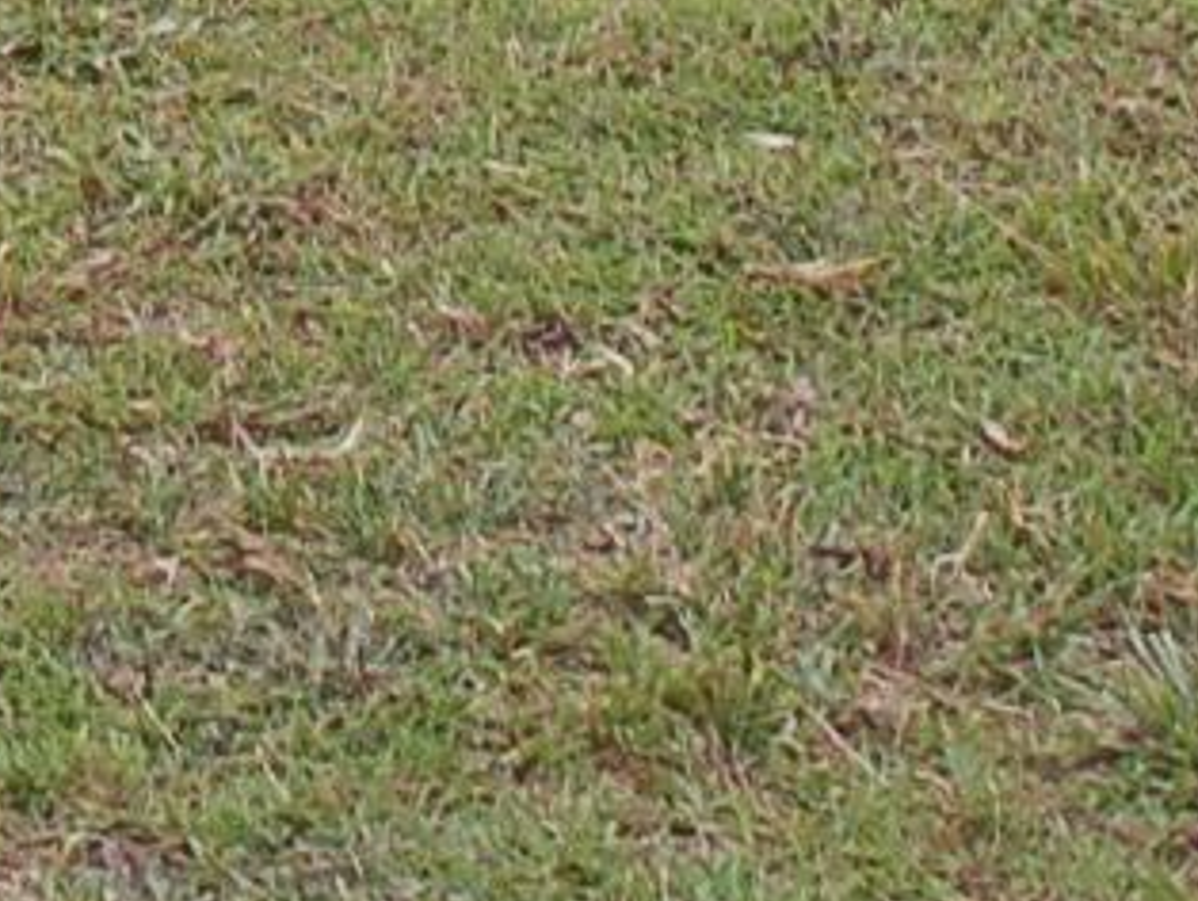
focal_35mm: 186
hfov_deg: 10.4
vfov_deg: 7.4
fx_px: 6442
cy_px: -1363
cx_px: -454
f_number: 5.6
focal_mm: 18
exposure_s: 1/125
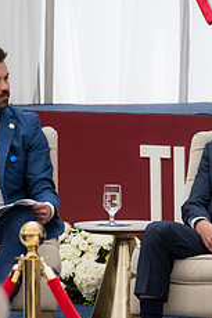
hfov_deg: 5.2
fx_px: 2335
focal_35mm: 264
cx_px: 114
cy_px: 241
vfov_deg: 7.8
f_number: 4
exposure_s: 1/160
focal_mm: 90
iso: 125
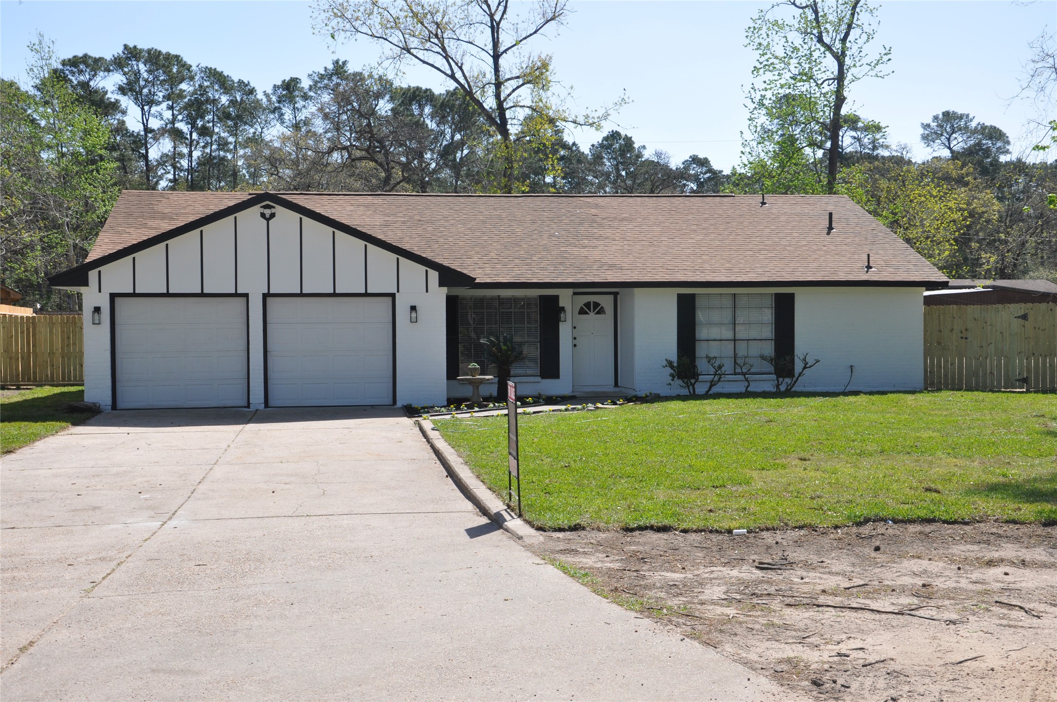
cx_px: 528
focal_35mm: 45
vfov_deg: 29.8
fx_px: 1320
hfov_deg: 43.7
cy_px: 351
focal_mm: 30
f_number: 9
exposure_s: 1/320
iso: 200
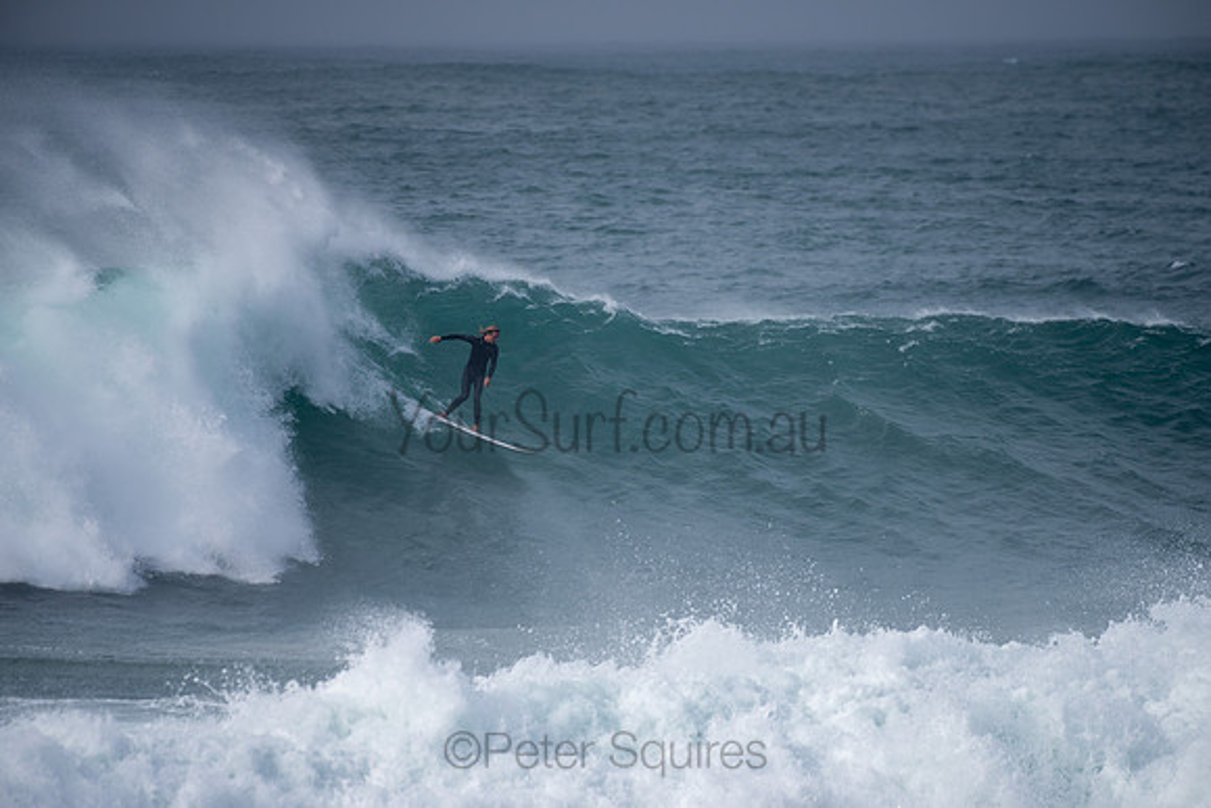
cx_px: 606
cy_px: 404
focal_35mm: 539
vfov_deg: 2.6
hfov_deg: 3.8
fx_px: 18120
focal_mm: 500
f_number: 5.6
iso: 100
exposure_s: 1/1000
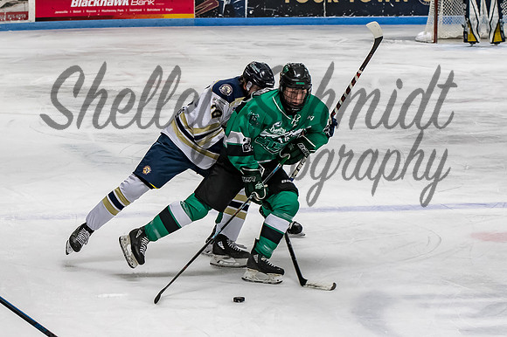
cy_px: 150
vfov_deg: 8.2
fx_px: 2344
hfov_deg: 12.3
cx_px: 207
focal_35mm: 167
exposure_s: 1/800
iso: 2500
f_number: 4
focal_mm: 80
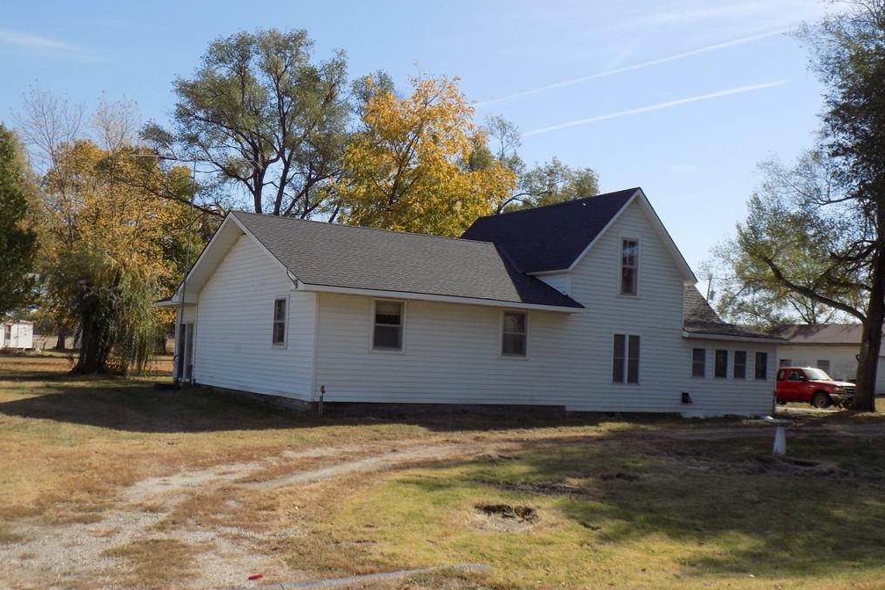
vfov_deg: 36.8
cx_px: 448
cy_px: 327
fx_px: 885
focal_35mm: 36
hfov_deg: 53.1
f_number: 3.4
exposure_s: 1/800
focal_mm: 6.1
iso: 80
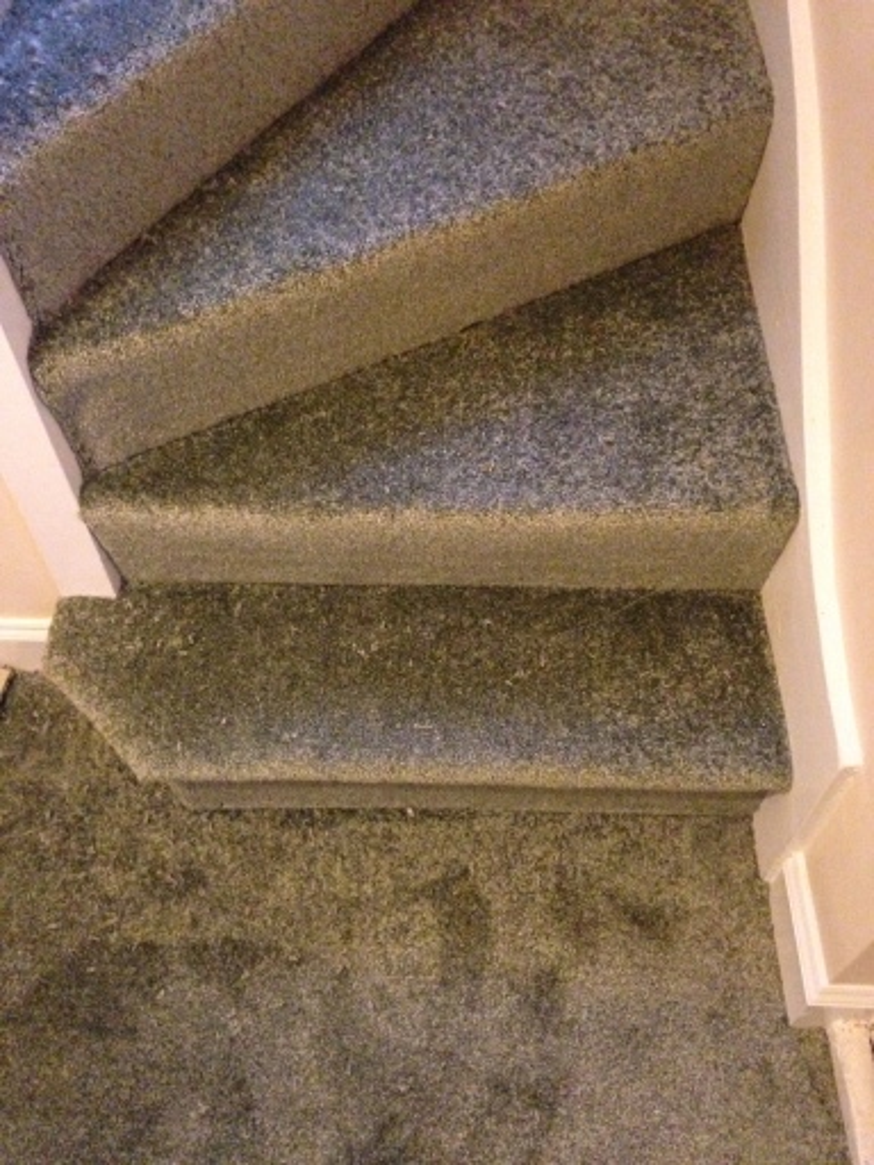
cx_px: 437
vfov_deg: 55.4
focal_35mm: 33
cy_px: 582
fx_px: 1111
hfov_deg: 42.9
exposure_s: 1/15
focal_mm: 4.12
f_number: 2.4
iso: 800
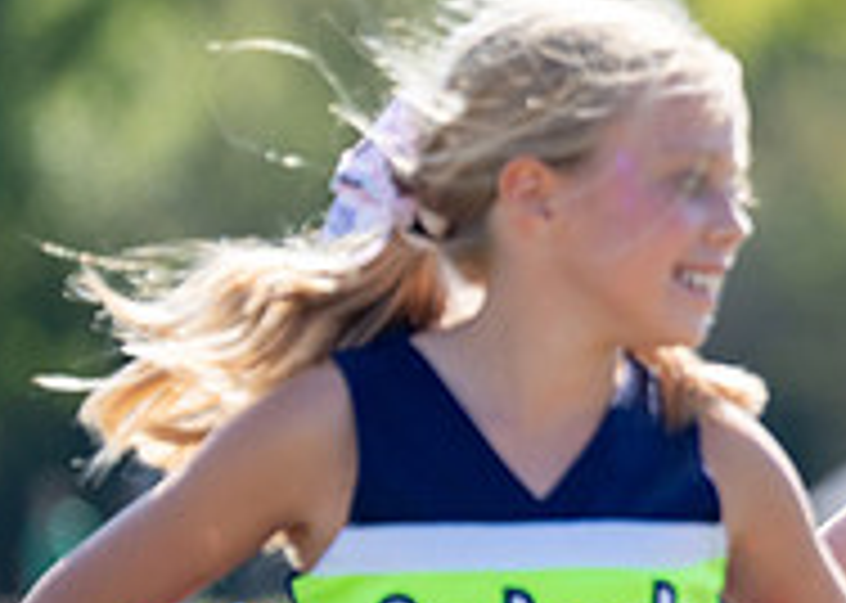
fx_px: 16303
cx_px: 1355
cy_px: 355
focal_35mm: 679
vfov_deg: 2.1
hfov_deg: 3.0
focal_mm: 168
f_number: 2.8
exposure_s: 1/2000
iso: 200
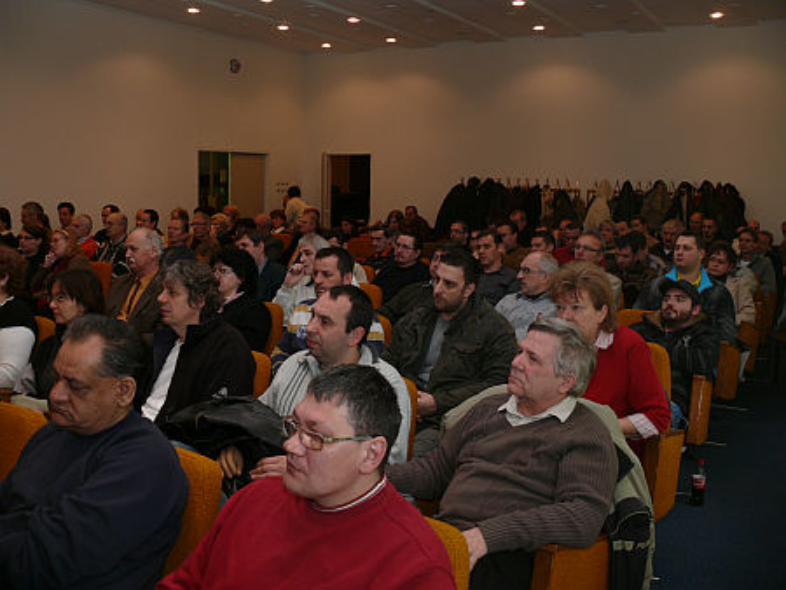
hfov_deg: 52.6
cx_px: 393
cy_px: 295
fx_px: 795
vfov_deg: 40.7
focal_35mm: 35
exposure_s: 1/25
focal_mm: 7.4
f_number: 2.8
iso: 100
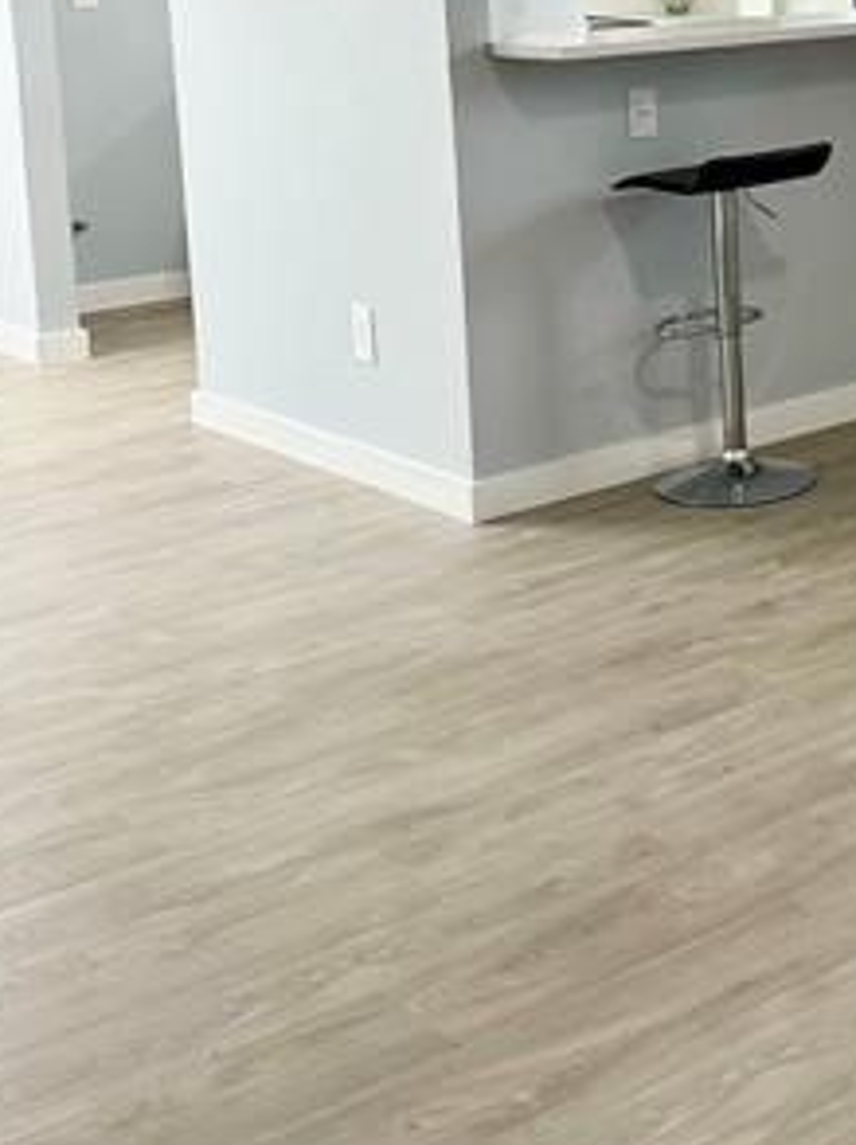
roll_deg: +0.6
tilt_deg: -8.8
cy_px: 199
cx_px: 1098
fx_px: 2082
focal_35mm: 63
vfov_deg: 29.9
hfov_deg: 21.2
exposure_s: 1/60
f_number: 1.78
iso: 200
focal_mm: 6.86
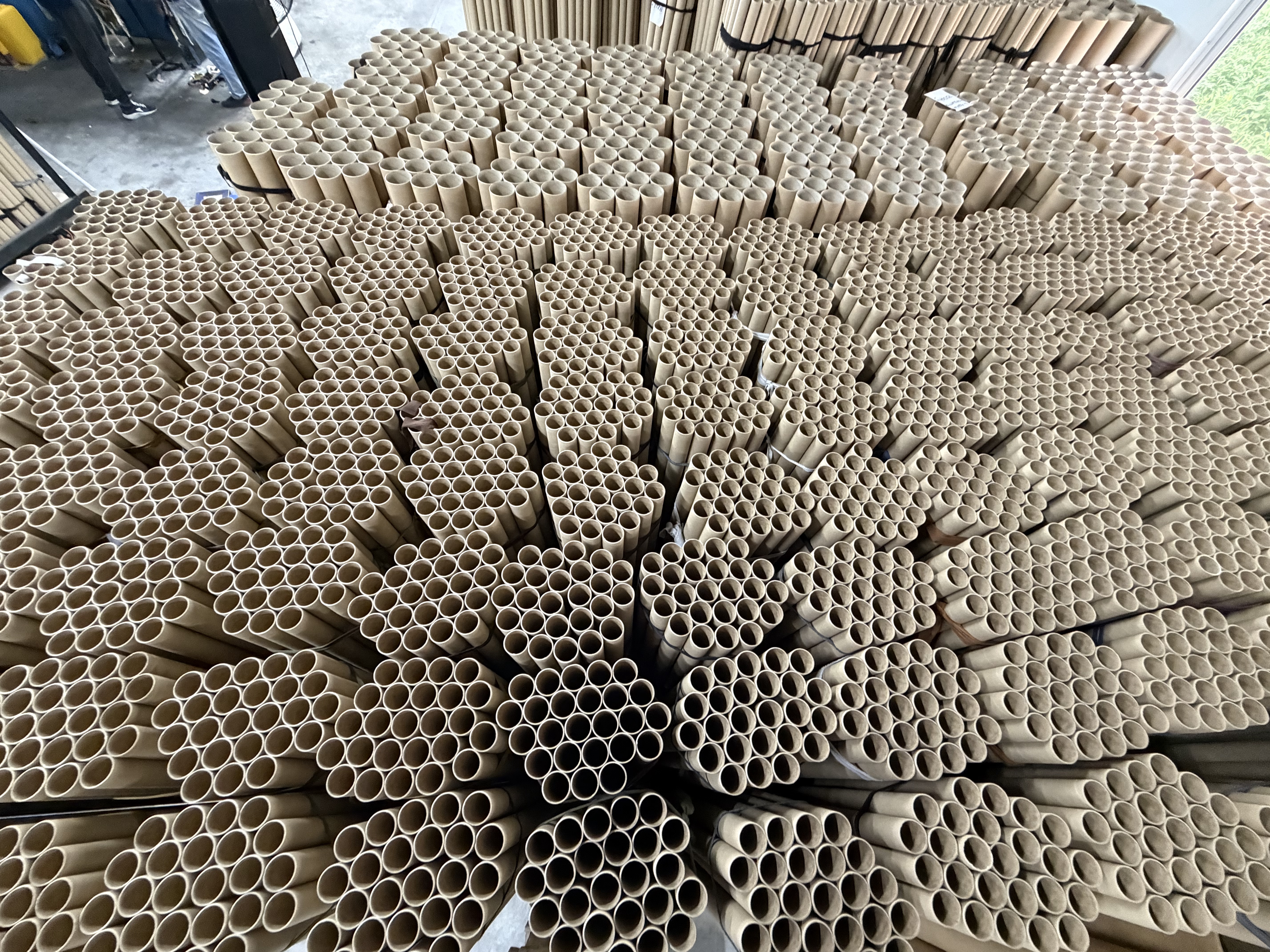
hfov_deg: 102.1
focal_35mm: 14
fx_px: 514
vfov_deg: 85.7
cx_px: 635
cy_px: 476
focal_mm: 2.22
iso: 800
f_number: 2.2
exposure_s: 1/50
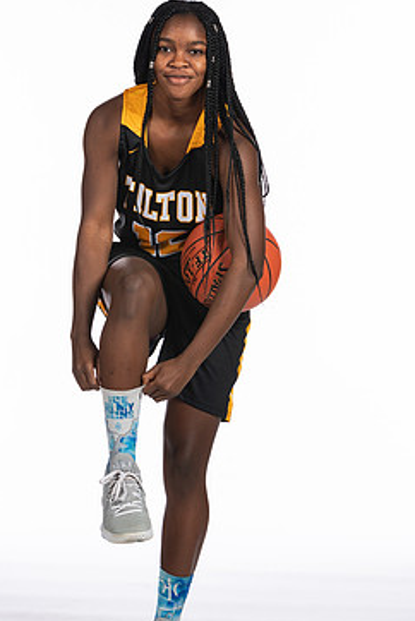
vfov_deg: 11.6
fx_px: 3055
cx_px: 178
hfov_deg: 7.8
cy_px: 262
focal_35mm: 177
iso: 100
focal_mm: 95
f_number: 5.6
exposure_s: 1/100
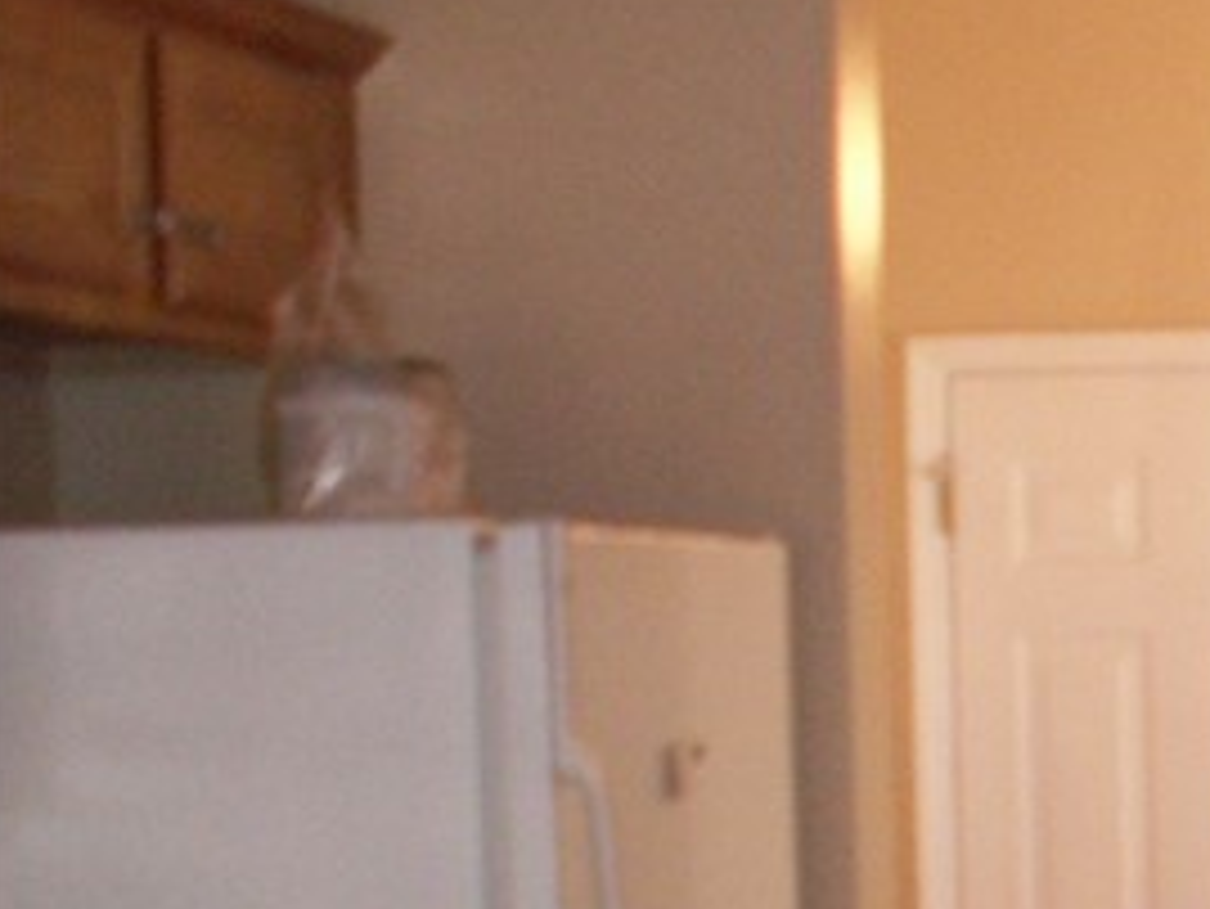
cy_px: 1058
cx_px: 2281
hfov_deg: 13.2
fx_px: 4651
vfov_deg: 11.0
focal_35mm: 133
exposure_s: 1/50
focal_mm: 5.86
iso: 160
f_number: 2.8
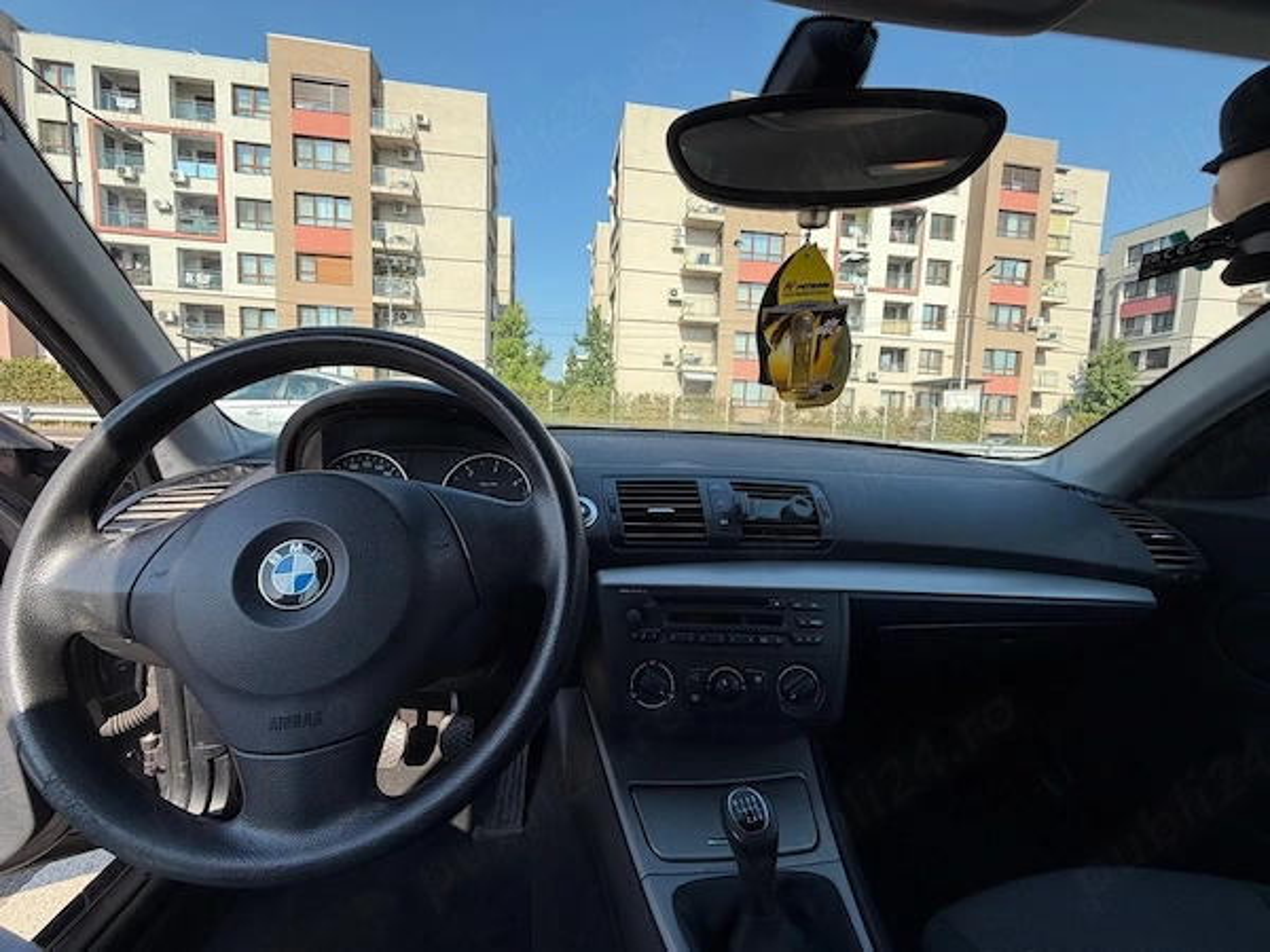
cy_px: 476
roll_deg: -1.8
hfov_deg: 102.1
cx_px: 635
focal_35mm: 14
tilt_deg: -6.8
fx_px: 514
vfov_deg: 85.7
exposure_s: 1/709
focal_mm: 2.22
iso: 40
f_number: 2.2
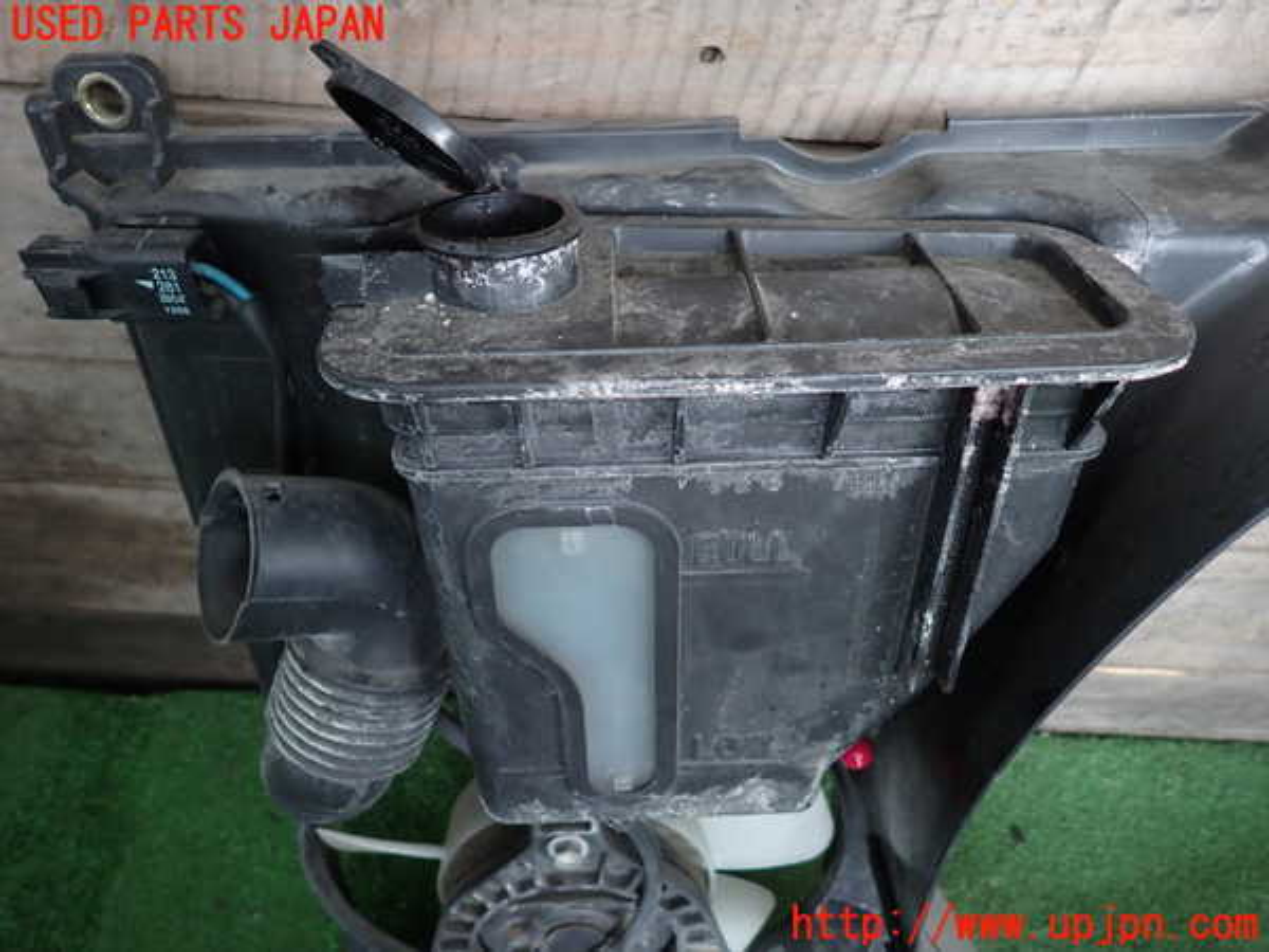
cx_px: 634
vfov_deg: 54.9
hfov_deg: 69.4
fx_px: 916
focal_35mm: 25
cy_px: 476
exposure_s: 1/60
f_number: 2
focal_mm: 4.5
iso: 200
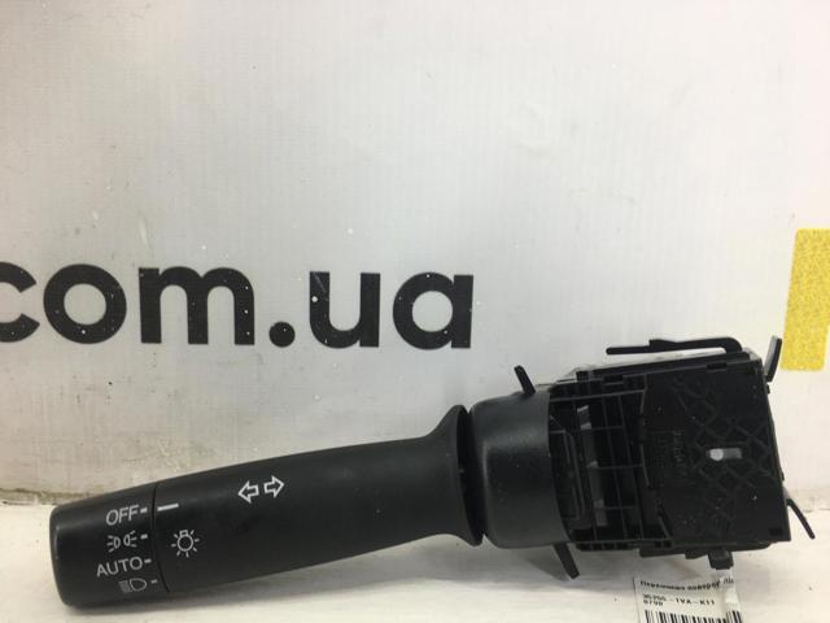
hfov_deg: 61.7
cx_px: 415
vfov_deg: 48.2
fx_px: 695
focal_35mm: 29
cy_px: 312
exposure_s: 1/50
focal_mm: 4.15
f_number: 2.2
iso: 32
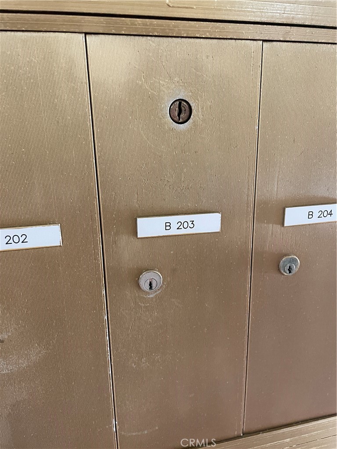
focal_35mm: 26
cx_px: 168
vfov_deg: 67.3
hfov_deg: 53.1
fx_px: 337
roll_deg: +2.1
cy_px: 224
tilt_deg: -14.8
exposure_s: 1/60
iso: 500
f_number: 1.6
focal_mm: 4.2
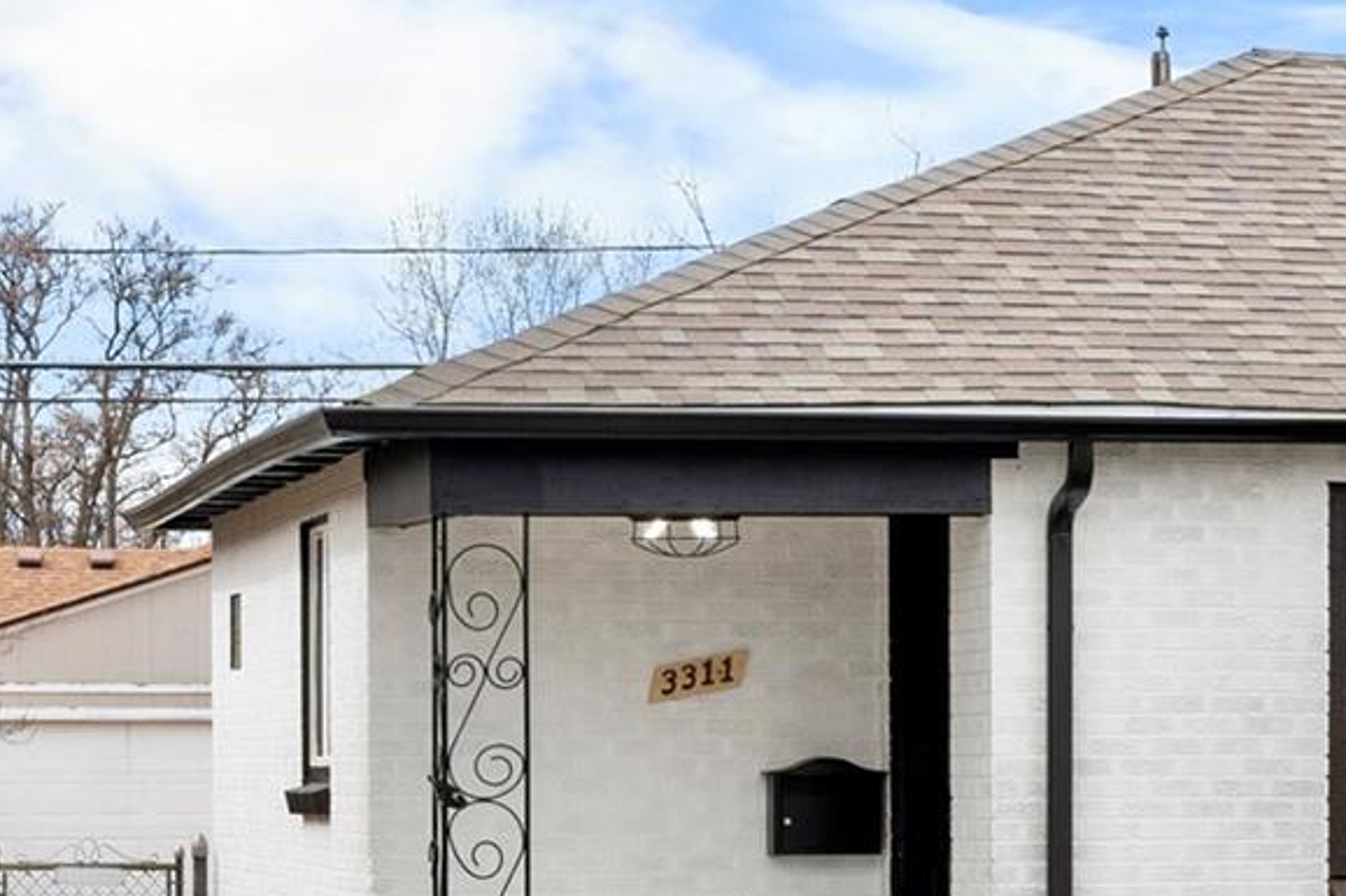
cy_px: 787
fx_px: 5382
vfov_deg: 9.5
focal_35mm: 144
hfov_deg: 14.0
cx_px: 1479
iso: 100
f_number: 11
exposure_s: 1/60
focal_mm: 35
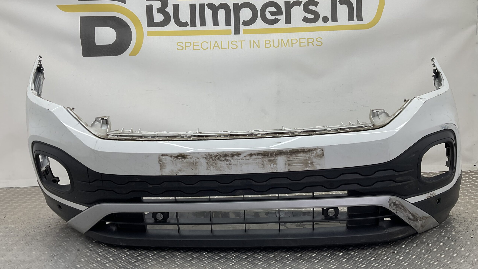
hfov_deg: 61.0
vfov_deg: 36.7
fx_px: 406
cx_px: 241
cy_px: 128
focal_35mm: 32
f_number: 1.8
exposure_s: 1/120
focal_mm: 3
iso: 20
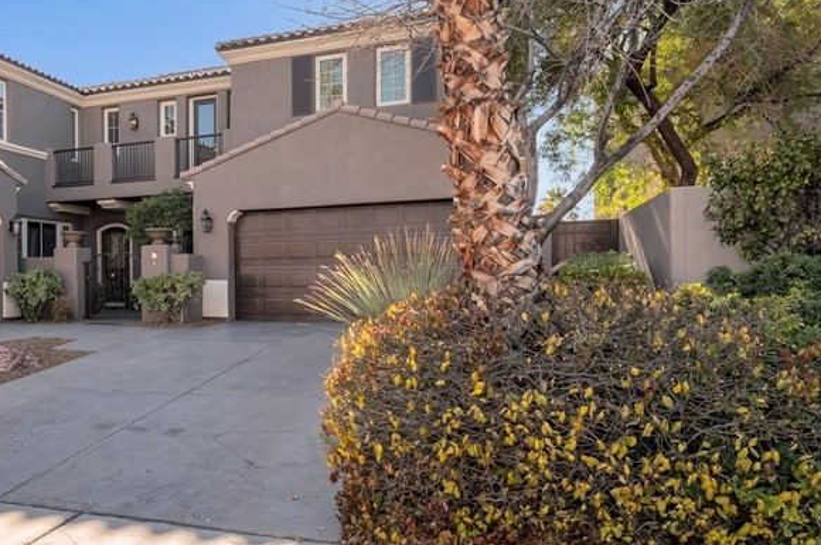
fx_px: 705
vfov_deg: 42.3
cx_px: 168
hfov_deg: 56.2
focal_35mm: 31
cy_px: 289
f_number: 10
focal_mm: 16.5
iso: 100
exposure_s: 1/50
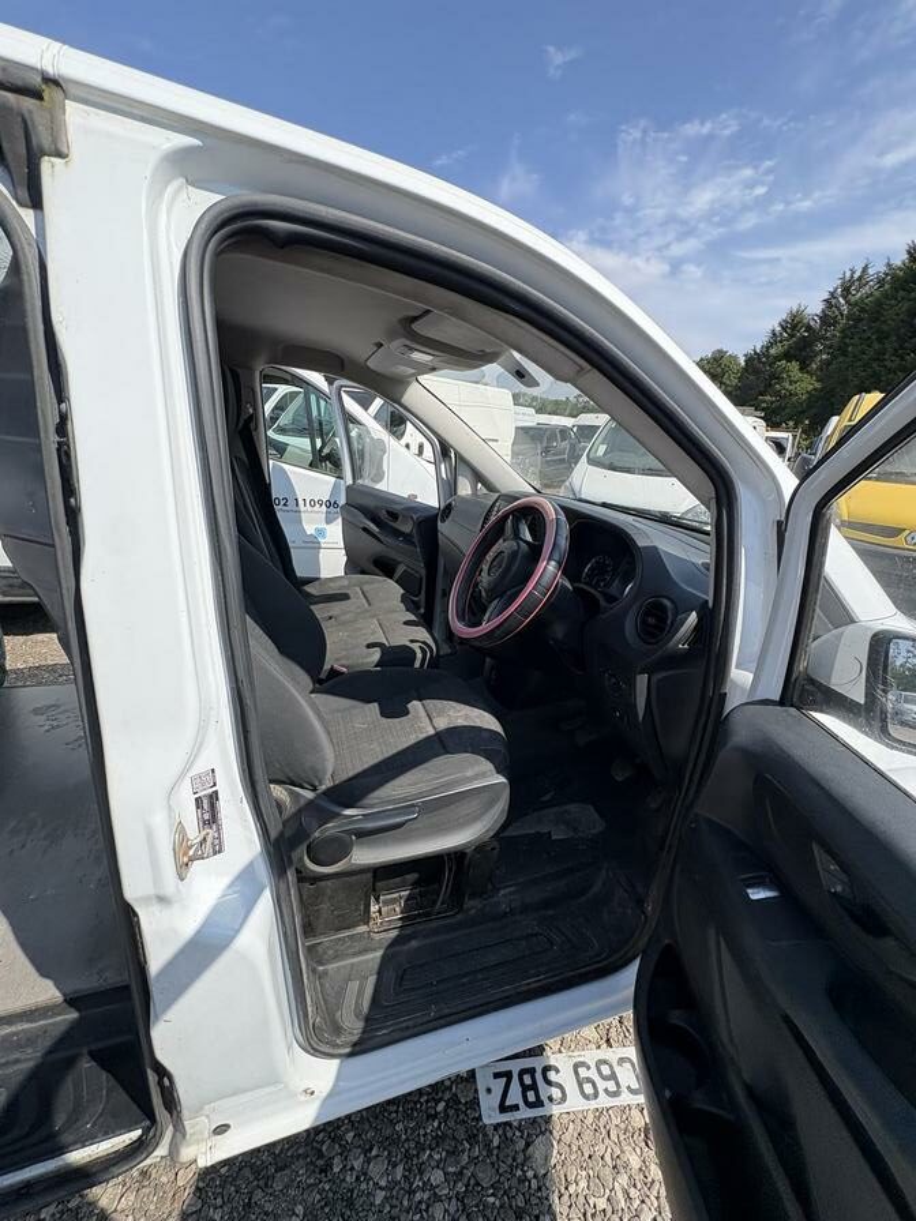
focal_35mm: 14
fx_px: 494
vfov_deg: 102.1
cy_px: 610
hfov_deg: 85.7
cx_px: 458
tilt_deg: -19.3
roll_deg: -0.9
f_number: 2.2
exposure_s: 1/687
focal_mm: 2.22
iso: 64
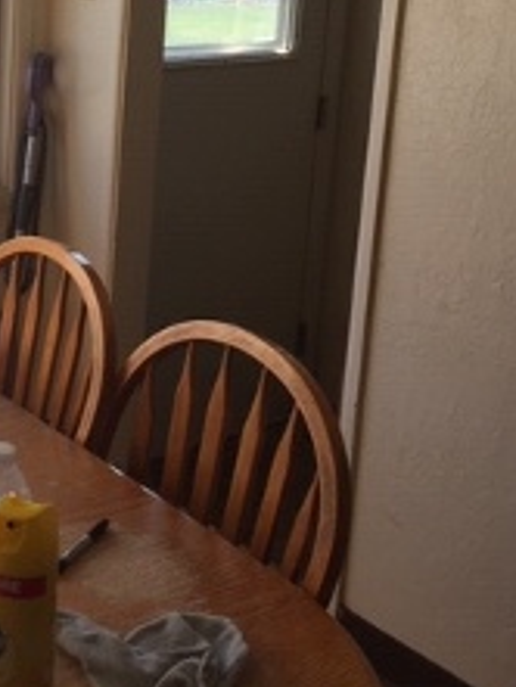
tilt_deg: -11.7
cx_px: 59
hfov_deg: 22.8
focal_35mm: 63
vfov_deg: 30.0
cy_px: 134
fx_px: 1251
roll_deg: -1.2
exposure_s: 1/416
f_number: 2.2
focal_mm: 4.15
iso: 32
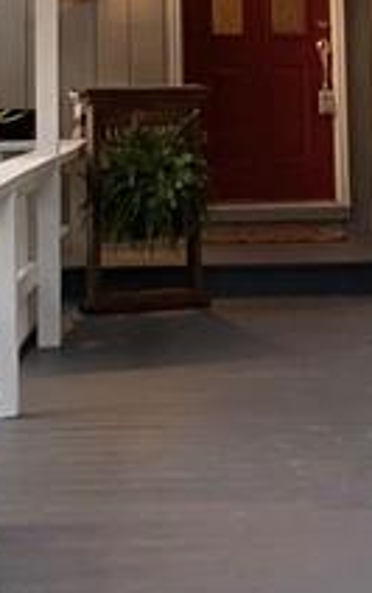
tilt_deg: +9.7
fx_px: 2152
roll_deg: +1.6
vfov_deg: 14.6
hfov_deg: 9.9
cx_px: 229
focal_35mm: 133
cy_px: -294
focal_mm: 4.25
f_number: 1.8
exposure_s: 1/60
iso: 125
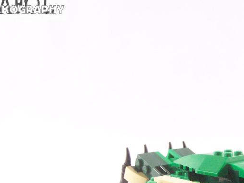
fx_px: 536
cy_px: 167
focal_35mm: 76
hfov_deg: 25.0
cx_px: 211
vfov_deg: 19.0
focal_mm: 6.3
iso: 400
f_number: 3.2
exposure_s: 1/60
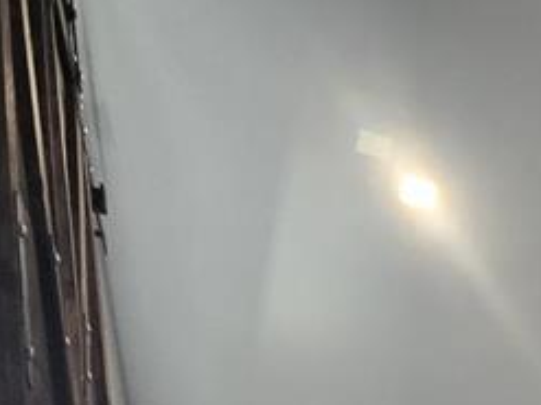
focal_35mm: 54
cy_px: 803
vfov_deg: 18.3
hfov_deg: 25.4
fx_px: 844
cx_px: 837
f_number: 2.2
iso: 100
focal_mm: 2.2
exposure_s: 1/60
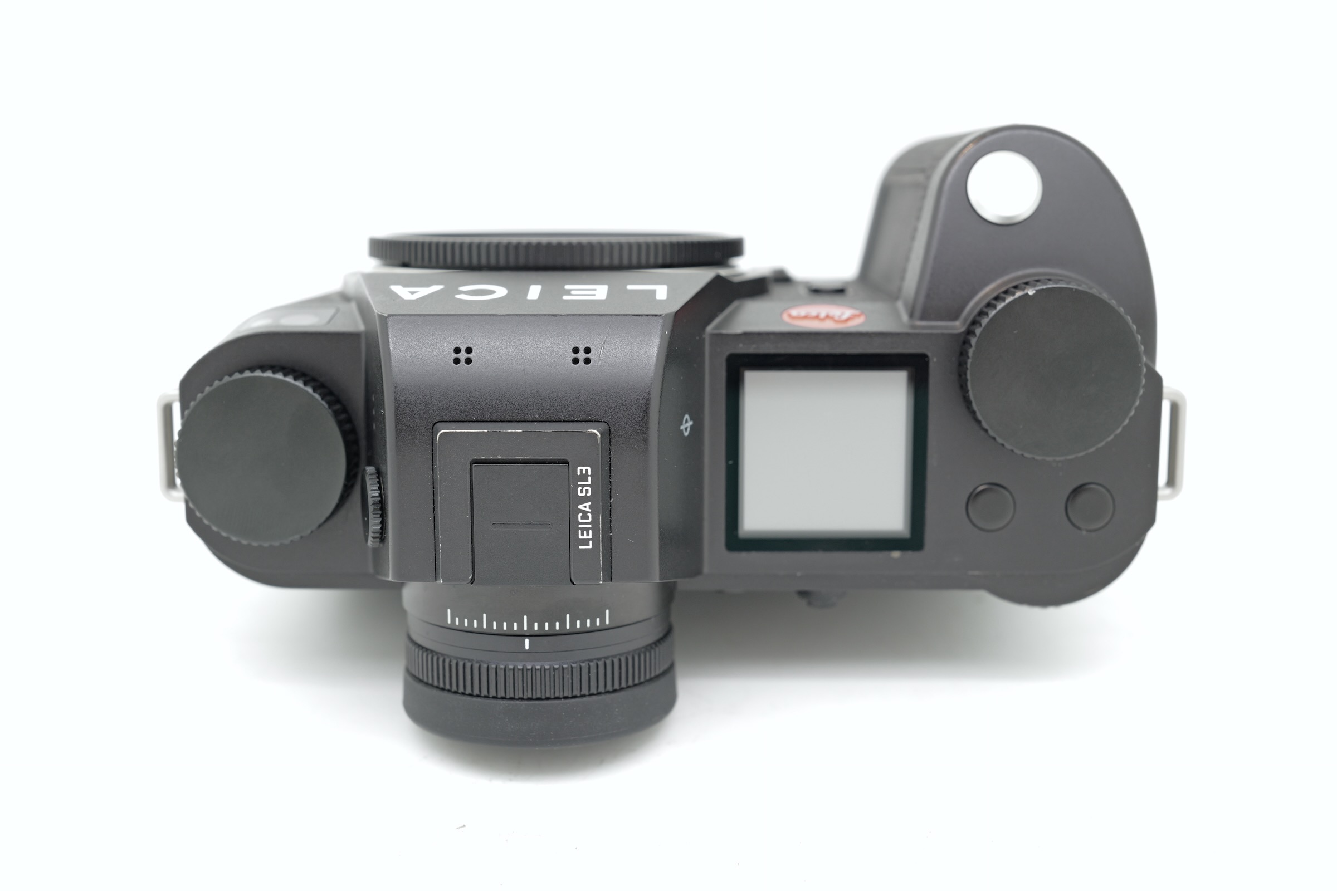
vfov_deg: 31.2
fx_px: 1597
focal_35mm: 43
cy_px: 446
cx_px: 668
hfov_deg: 45.4
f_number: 8
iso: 800
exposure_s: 1/50
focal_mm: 43
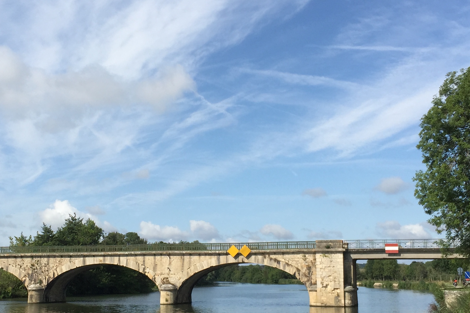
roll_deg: -1.0
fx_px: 718
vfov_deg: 24.6
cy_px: 171
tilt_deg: +8.4
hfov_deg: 36.0
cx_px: 170
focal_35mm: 55
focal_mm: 4.15
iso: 32
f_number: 2.2
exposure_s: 1/2326
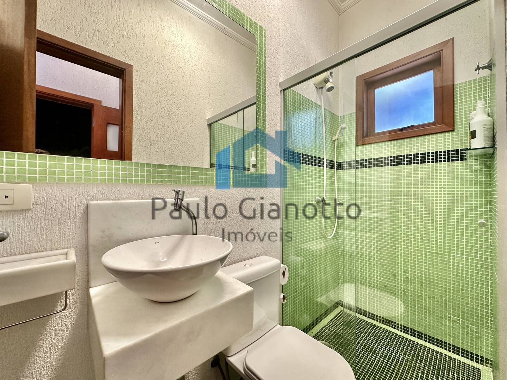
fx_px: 205
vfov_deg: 85.7
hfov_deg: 102.1
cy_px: 190
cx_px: 254
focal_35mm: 14
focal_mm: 2.22
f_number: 2.2
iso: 200
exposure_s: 1/120
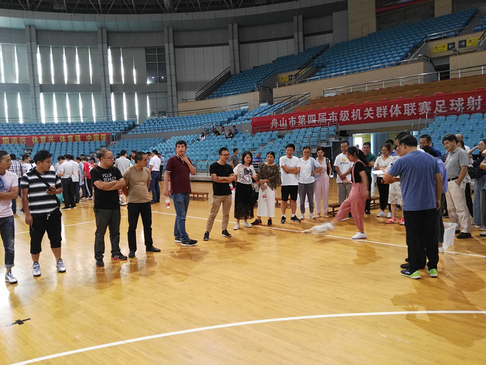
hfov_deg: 63.4
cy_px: 182
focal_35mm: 28
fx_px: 393
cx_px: 243
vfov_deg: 49.7
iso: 126
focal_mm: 2.96
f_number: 2
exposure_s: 1/33
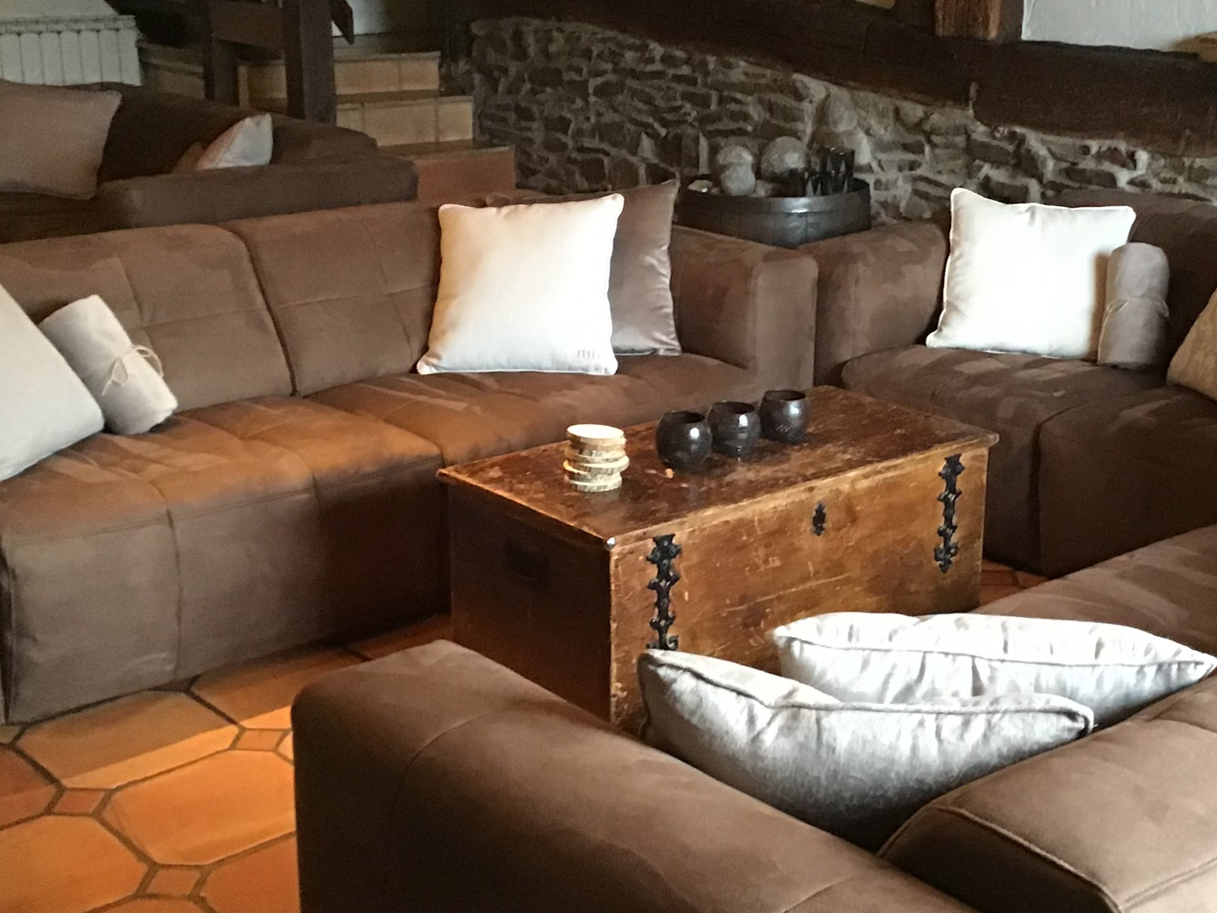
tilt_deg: -17.7
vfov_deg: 28.6
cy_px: 463
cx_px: 676
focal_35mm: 51
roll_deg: -2.0
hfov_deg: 37.4
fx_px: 1793
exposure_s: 1/17
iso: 320
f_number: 2.4
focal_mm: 3.3
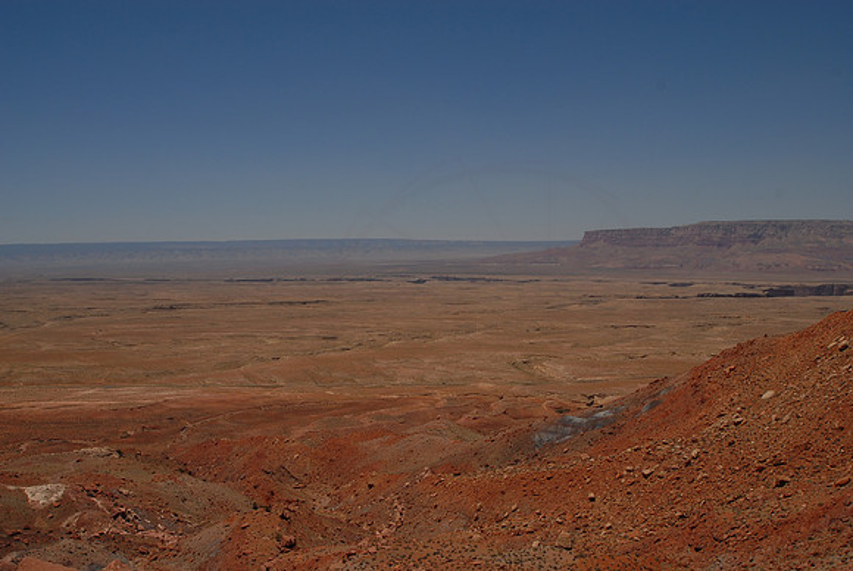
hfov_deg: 53.1
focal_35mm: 36
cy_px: 286
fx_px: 854
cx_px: 426
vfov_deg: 37.0
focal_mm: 24
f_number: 11
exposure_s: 1/500
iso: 100
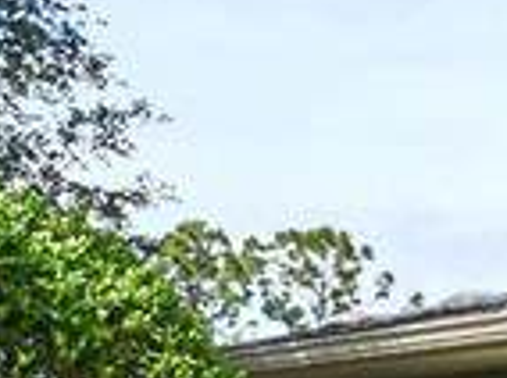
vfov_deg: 13.7
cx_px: 1396
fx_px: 1477
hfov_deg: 12.3
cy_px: 574
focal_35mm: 101
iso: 200
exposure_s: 1/500
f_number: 9
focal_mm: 7
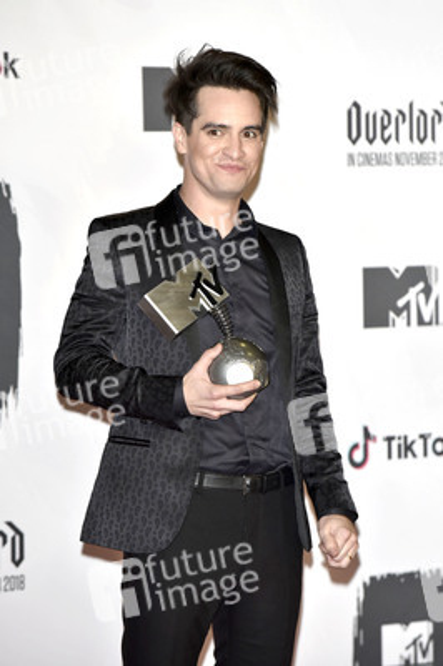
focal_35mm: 185
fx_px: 3420
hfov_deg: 7.4
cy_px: 333
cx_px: 222
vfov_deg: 11.1
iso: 2000
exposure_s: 1/250
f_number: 5
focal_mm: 185
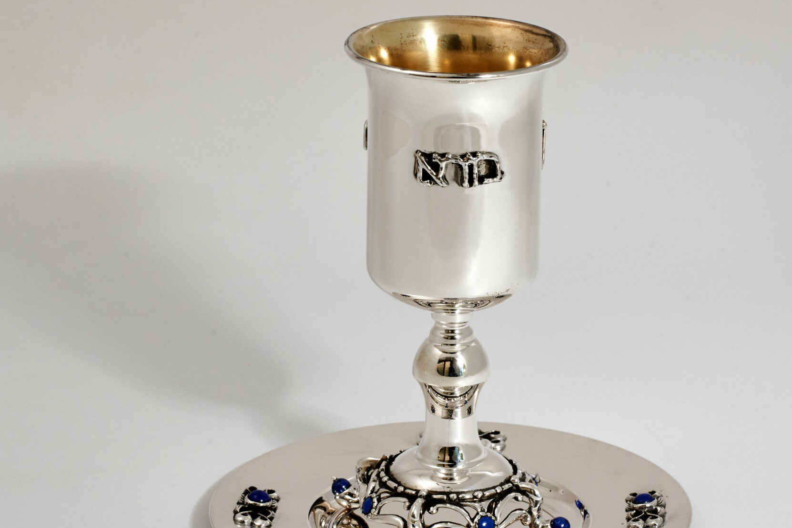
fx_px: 3389
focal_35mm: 154
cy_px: 285
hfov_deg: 13.3
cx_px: 408
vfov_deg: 8.9
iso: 1000
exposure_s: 1/200
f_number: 18
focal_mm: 100
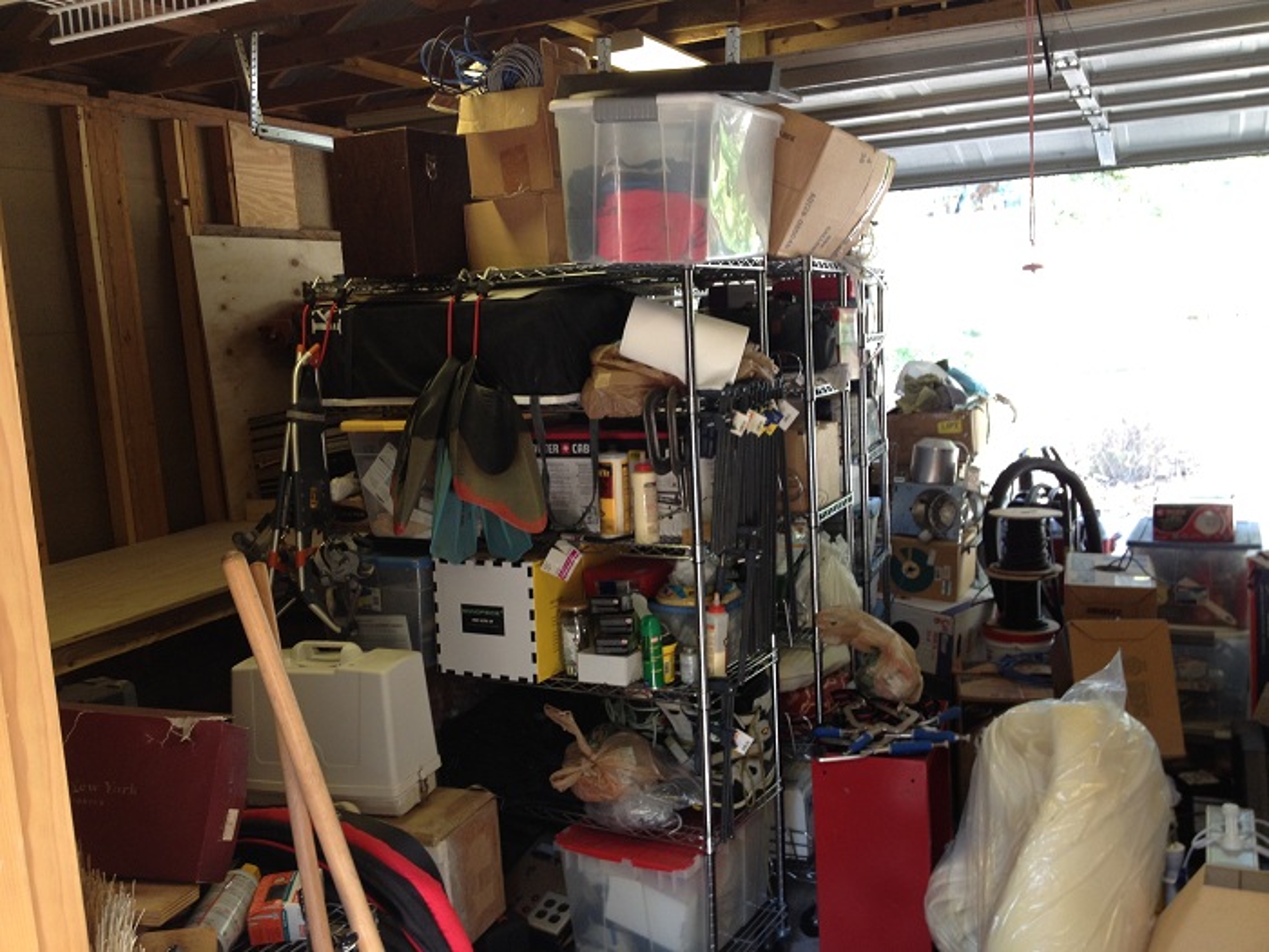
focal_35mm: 35
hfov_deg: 52.6
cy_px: 476
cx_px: 634
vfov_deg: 40.7
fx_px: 1283
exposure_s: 1/30
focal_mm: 4.28
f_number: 2.4
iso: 64
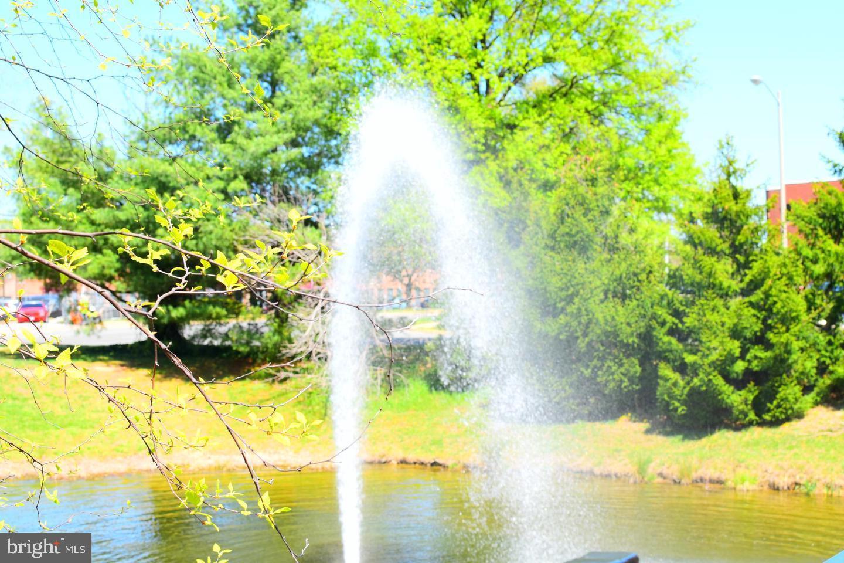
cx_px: 422
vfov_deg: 25.8
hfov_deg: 37.9
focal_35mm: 52
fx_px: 1231
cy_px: 282
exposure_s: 1/320
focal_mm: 35
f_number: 9
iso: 200
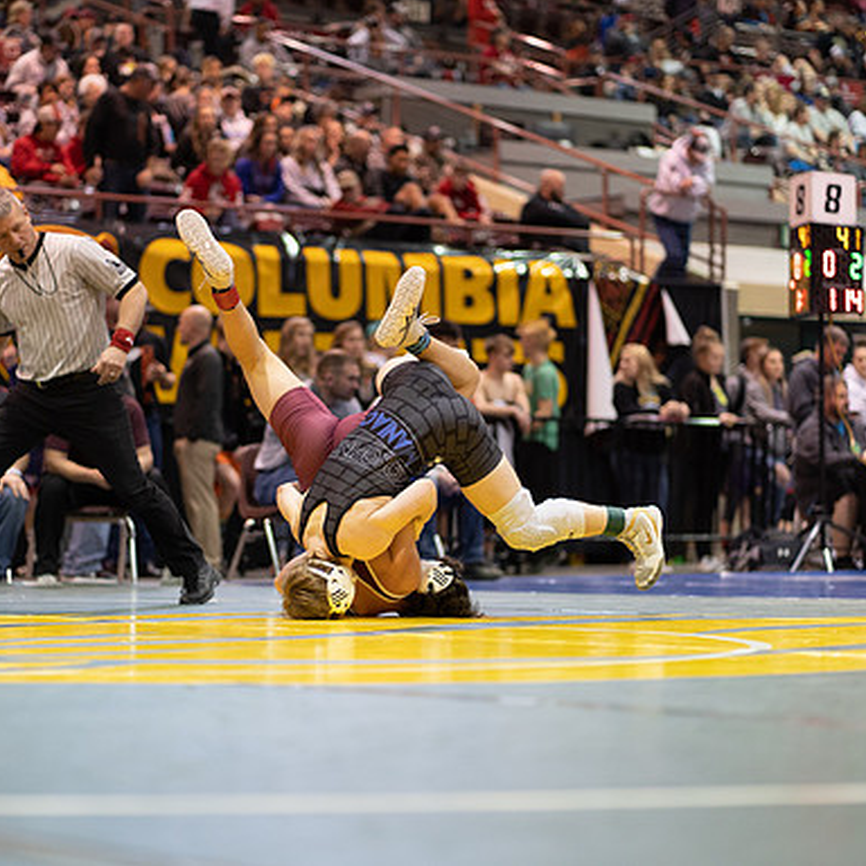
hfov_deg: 16.0
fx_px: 3085
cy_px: 432
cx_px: 372
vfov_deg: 16.0
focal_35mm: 109
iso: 1600
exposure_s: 1/500
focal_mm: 85
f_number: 1.8
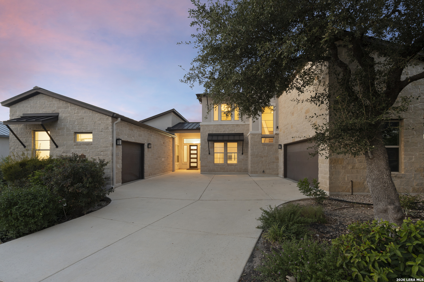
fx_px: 188
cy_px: 141
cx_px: 212
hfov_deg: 96.7
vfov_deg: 73.7
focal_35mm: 16
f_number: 8
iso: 800
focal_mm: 16
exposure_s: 1
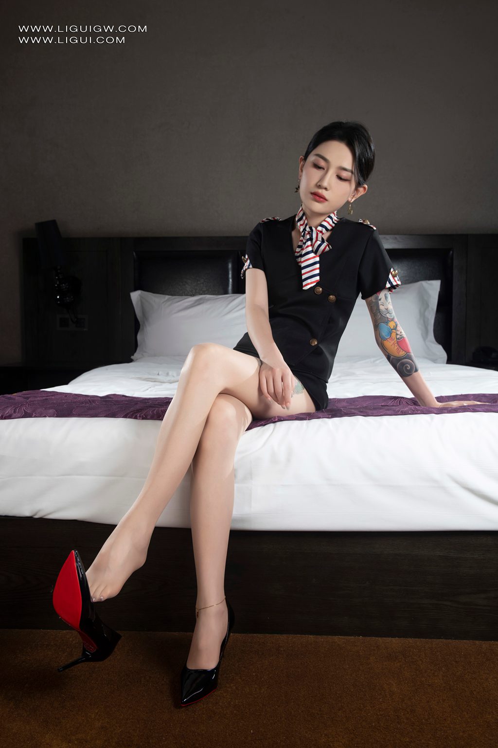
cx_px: 249
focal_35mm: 34
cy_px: 374
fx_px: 705
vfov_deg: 55.8
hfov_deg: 38.9
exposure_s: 1/125
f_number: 7.1
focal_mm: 34
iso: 100
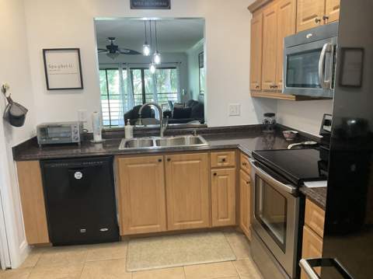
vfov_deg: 48.2
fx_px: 312
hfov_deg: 61.7
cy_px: 140
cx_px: 186
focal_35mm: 29
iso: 100
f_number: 1.8
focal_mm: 3
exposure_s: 1/60
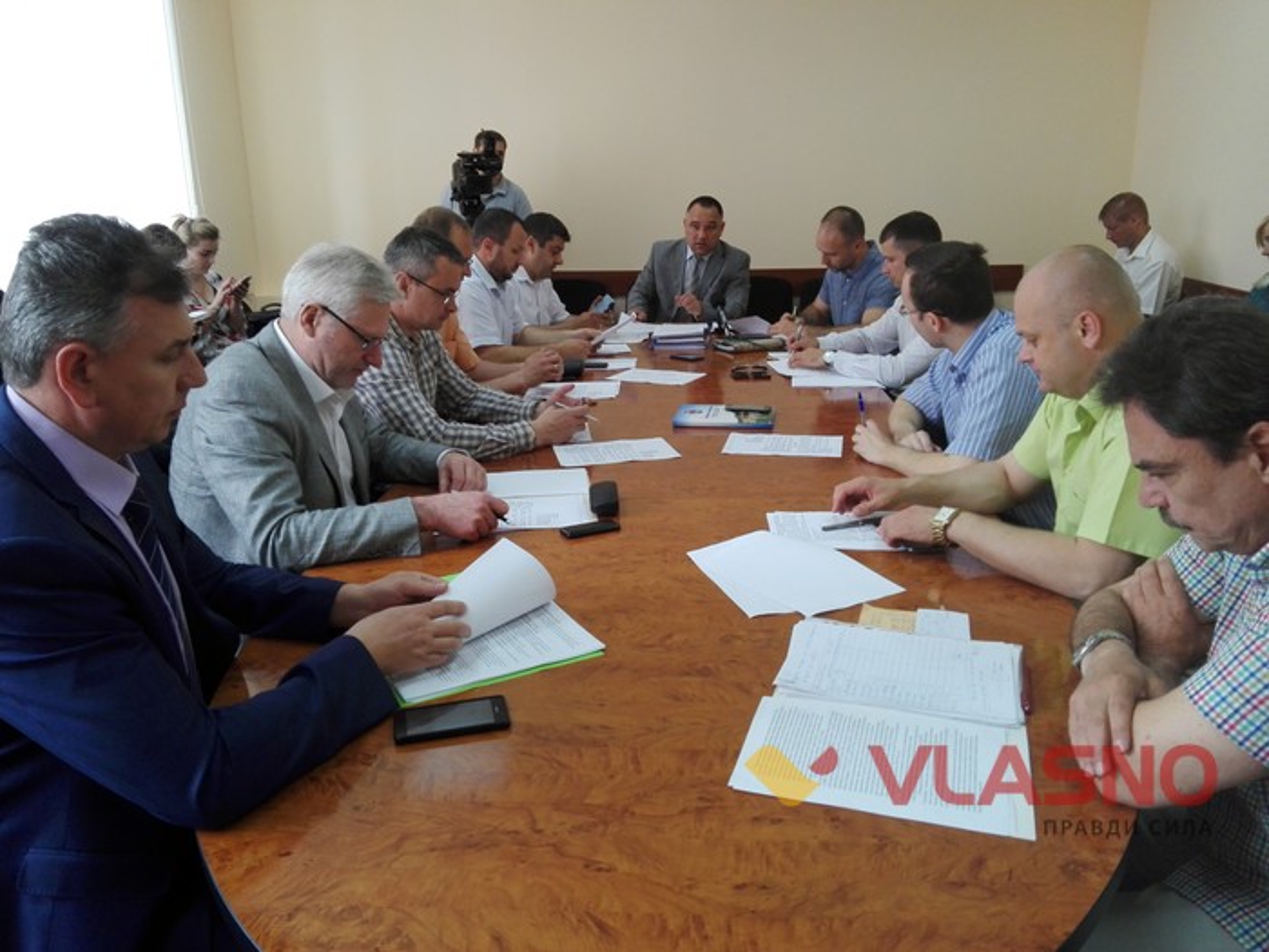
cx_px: 634
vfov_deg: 51.4
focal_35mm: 27
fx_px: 990
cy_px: 476
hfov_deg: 65.3
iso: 140
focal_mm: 3.68
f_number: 2
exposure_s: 1/50
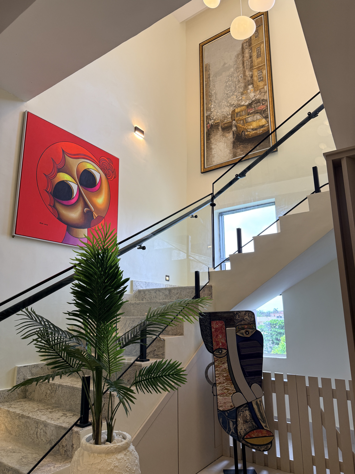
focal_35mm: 24
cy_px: 237
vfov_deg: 71.6
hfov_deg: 56.8
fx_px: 328
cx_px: 178
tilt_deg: +12.2
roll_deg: +0.6
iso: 100
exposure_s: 1/100
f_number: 1.78
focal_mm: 6.76
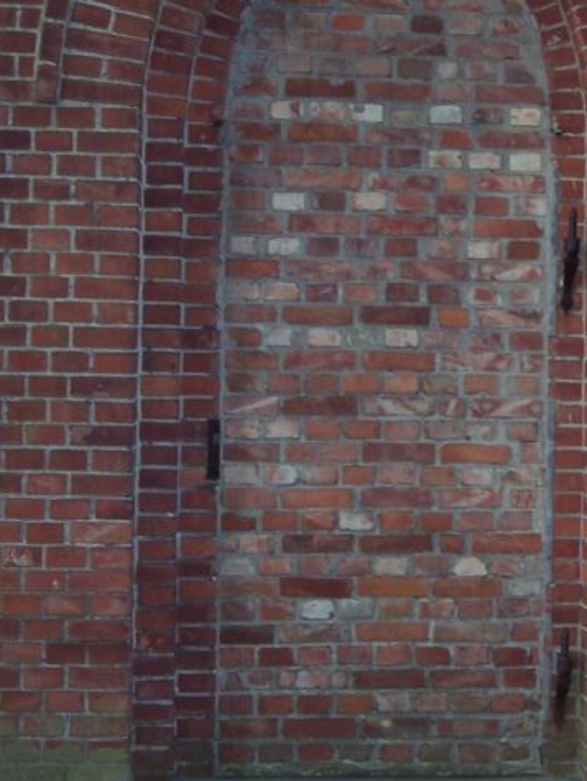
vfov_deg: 23.3
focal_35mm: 84
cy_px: 345
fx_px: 1897
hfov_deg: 17.5
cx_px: 424
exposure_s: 1/60
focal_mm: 8
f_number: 2.8
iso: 140
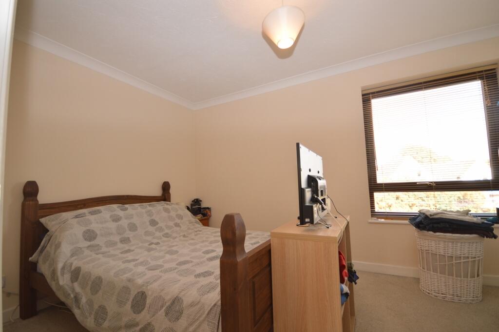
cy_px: 166
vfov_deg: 77.2
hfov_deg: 100.4
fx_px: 208
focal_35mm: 15
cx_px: 250
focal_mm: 10
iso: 400
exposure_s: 1/80
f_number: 4.5
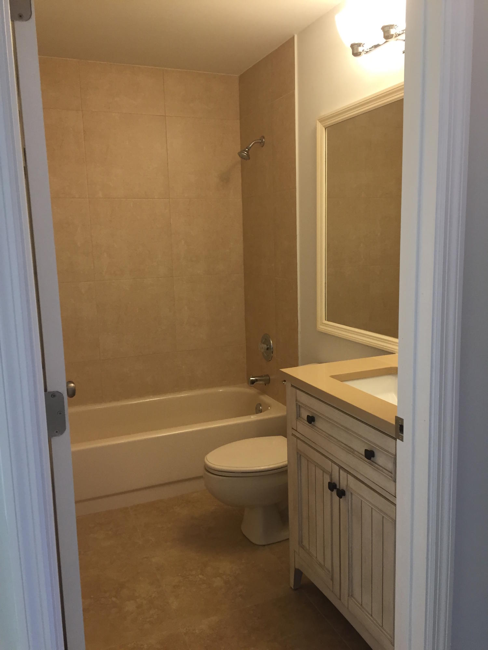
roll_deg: +3.1
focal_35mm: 29
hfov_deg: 48.2
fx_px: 545
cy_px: 325
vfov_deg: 61.7
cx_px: 244
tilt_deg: -9.0
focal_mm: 4.15
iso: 50
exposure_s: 1/30
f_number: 2.2
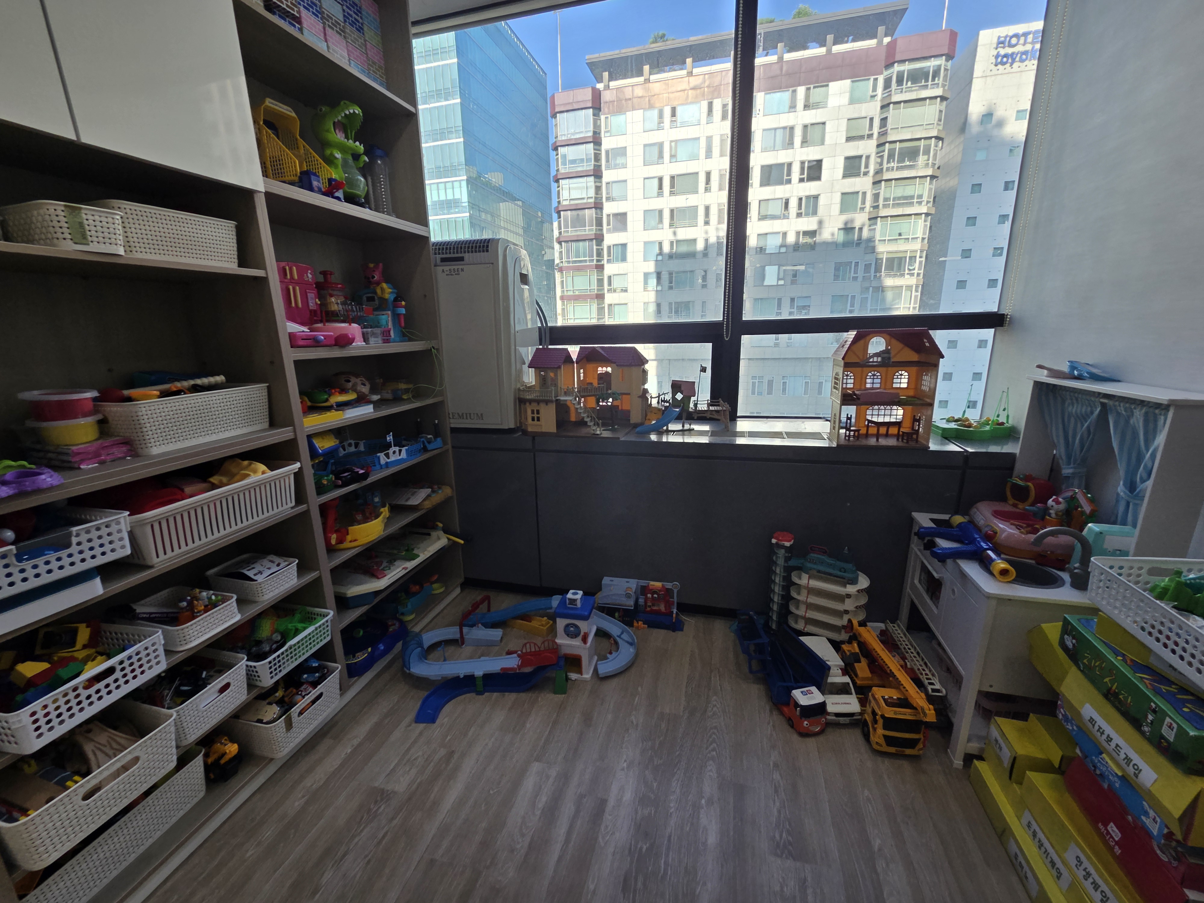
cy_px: 452
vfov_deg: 89.9
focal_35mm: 13
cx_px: 602
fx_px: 452
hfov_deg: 106.2
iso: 50
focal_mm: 2.2
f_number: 2.2
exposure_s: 1/271
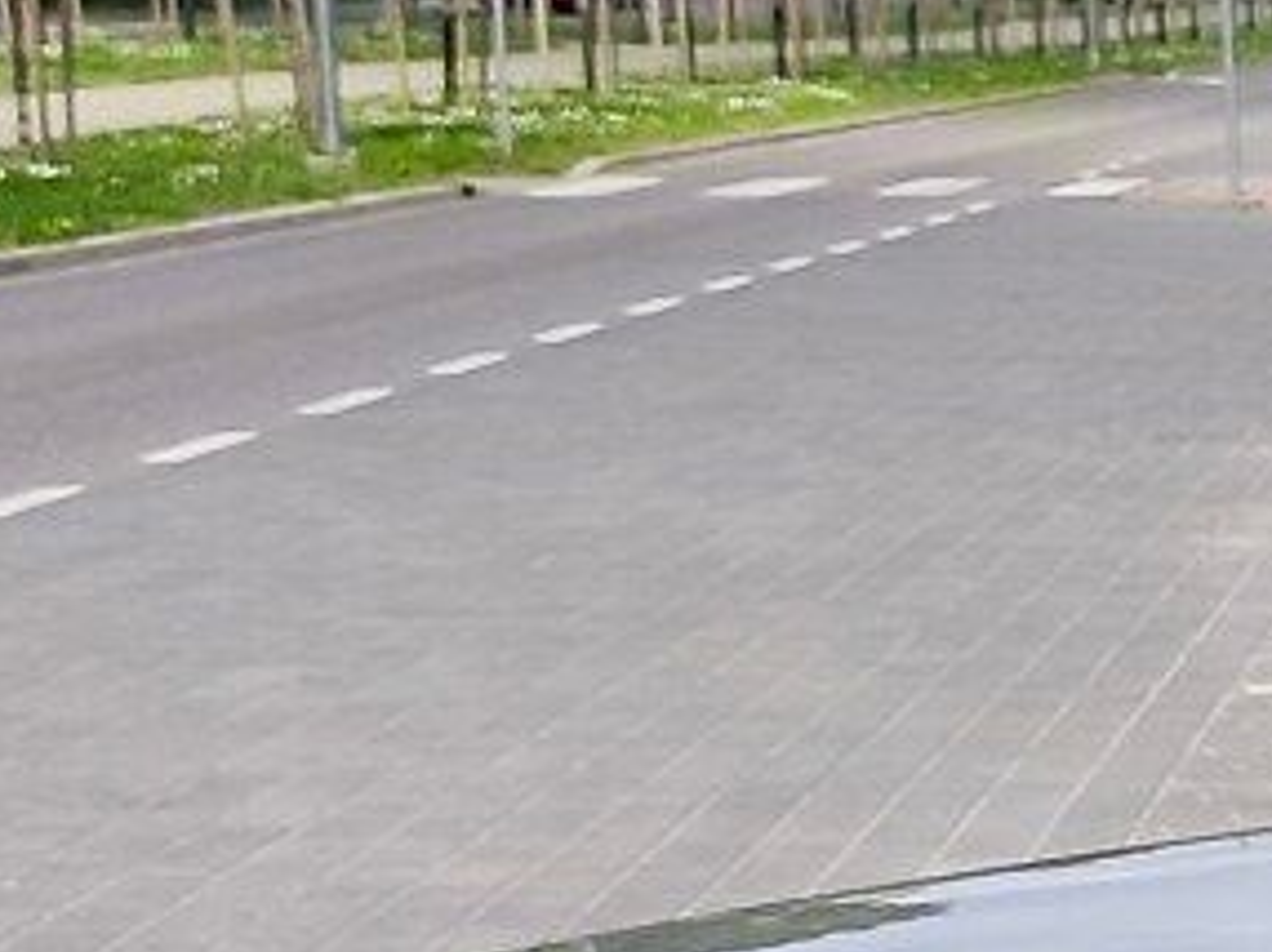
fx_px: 5764
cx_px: 3576
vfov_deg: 9.3
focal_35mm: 157
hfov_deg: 10.0
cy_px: 1150
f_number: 1.65
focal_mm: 6.19
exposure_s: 1/787
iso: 50
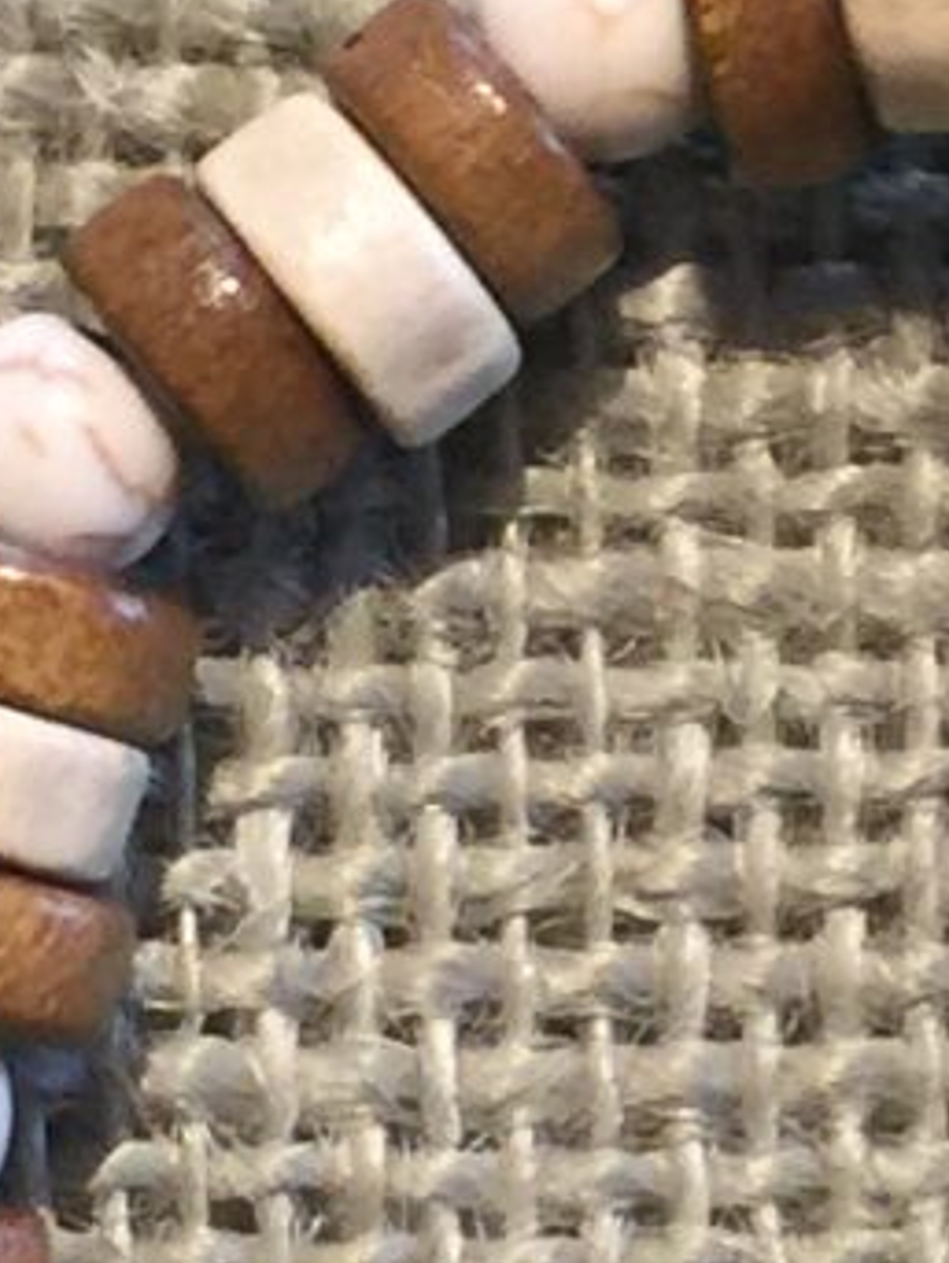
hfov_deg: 6.8
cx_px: 1067
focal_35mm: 217
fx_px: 7922
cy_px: 1019
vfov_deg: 9.1
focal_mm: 4.15
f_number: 2.2
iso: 50
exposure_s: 1/30
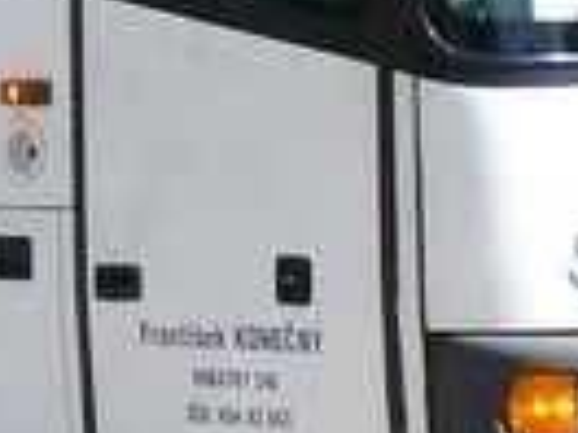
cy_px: -308
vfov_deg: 3.8
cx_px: -368
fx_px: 6495
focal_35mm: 389
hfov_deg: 5.0
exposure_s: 1/800
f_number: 4
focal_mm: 9.5
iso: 100
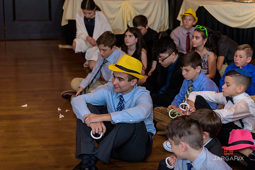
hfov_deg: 28.8
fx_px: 496
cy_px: 85
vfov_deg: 19.5
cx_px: 128
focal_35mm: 70
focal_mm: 70
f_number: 3.2
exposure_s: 1/125
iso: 1600
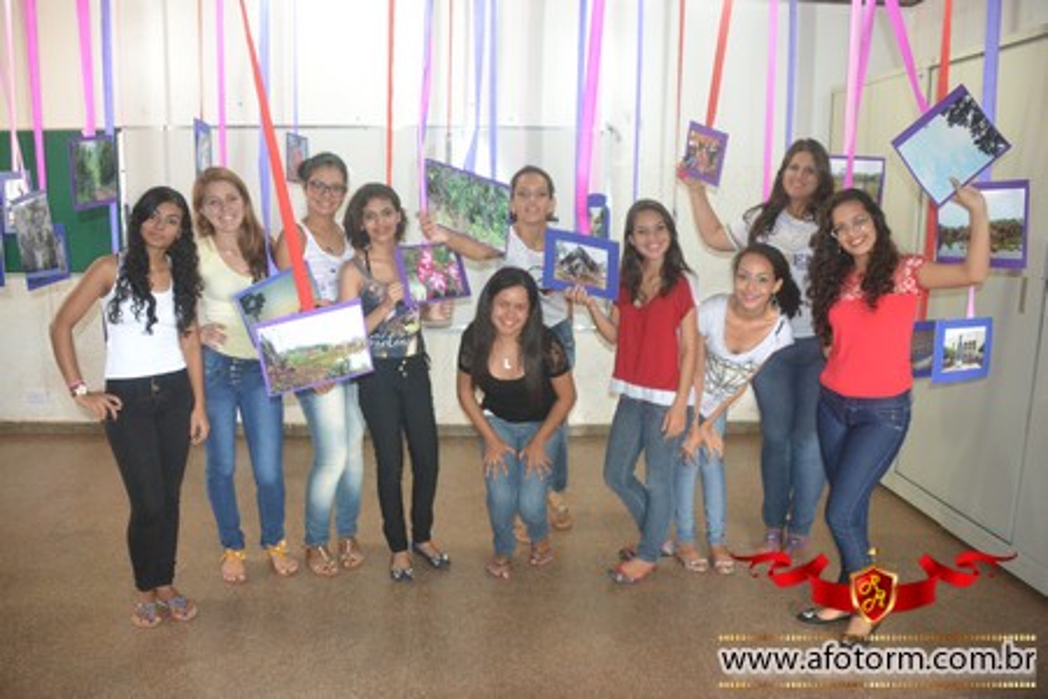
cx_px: 524
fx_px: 873
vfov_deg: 43.6
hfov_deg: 61.9
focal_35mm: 30
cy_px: 350
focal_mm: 20
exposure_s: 1/60
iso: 2000
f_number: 3.5
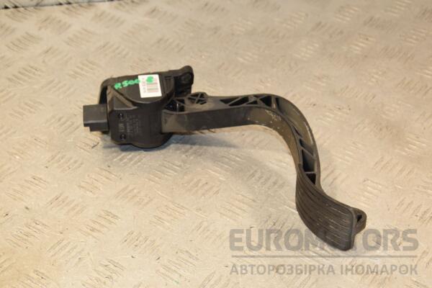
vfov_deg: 18.2
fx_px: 900
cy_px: 144
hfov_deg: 27.0
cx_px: 216
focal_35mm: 75
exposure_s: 1/200
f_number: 7.1
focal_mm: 50
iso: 800
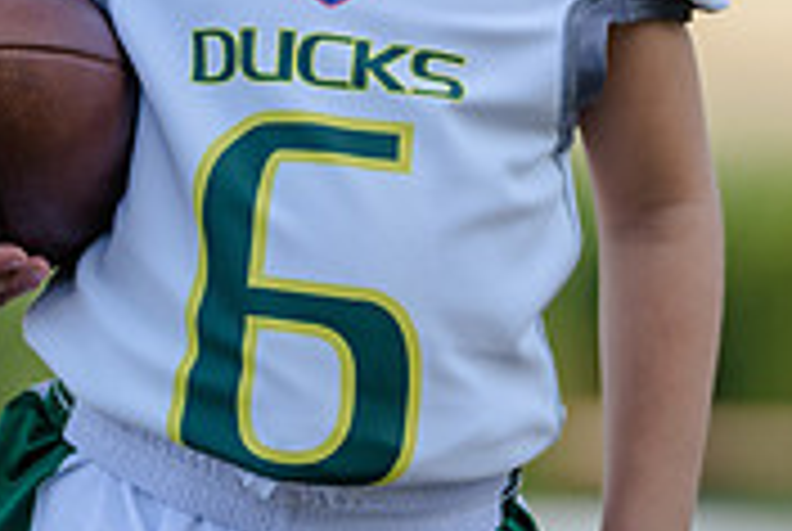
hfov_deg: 4.9
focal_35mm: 418
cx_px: 360
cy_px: -56
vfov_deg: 3.3
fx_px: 9211
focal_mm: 127
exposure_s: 1/320
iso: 125
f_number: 2.8
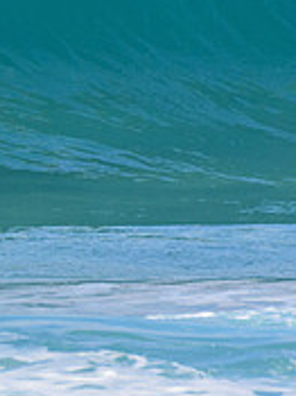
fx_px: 27260
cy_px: 26
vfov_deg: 0.8
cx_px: -273
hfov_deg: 0.6
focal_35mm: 2388
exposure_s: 1/2000
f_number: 5.6
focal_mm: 500
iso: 320
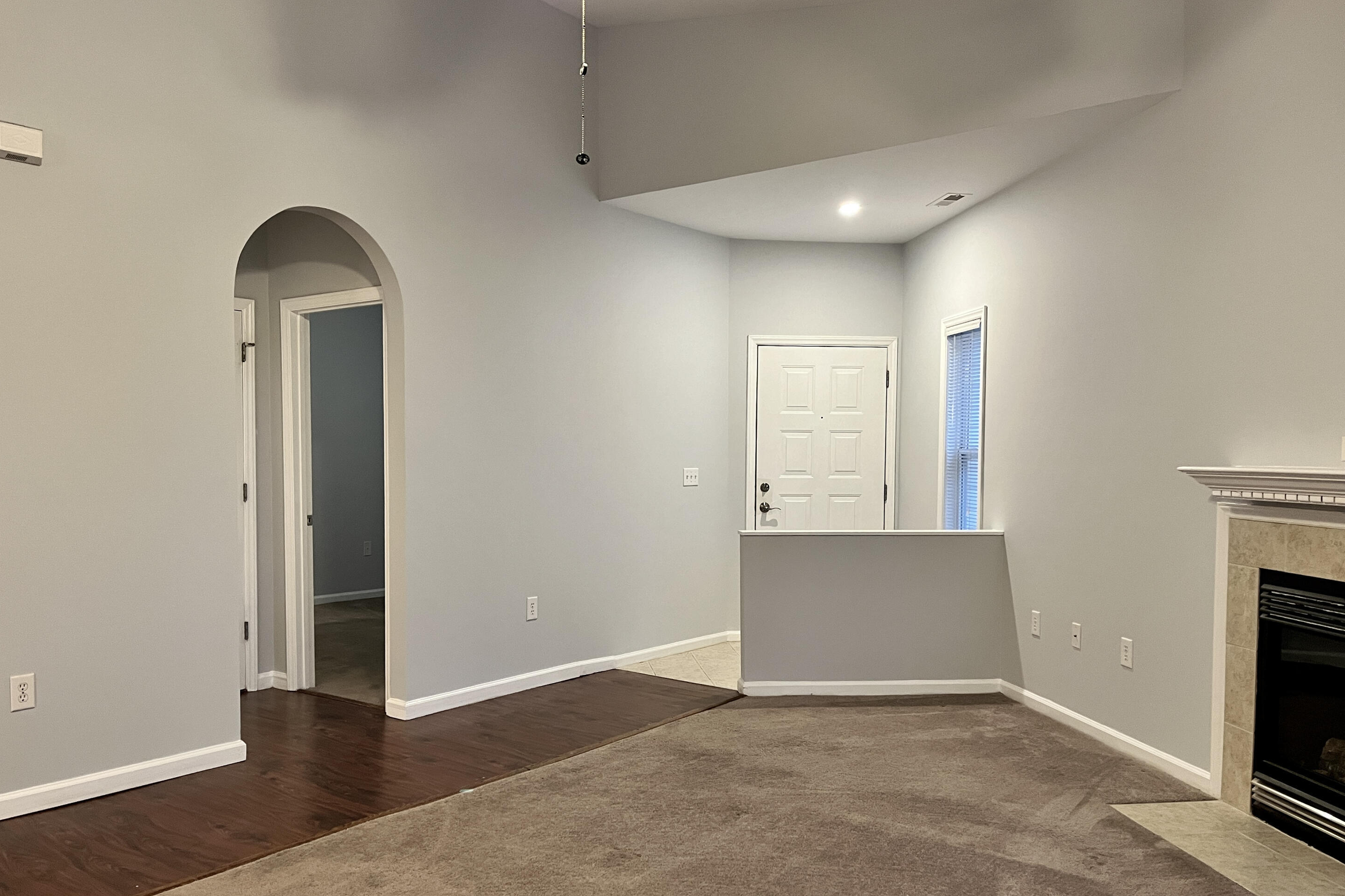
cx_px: 657
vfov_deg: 46.4
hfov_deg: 65.5
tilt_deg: -3.3
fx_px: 1046
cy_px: 483
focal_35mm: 28
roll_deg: +0.1
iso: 250
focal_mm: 5.1
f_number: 1.6
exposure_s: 1/60
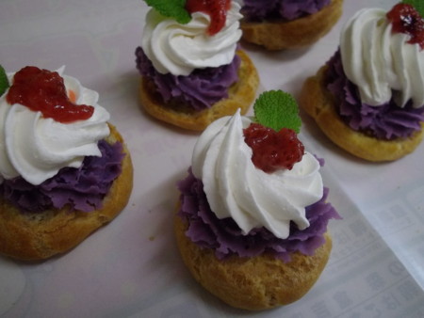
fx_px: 392
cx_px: 212
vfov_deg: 44.2
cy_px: 159
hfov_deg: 56.8
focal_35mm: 32
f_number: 3.5
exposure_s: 1/50
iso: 410
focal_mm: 5.8
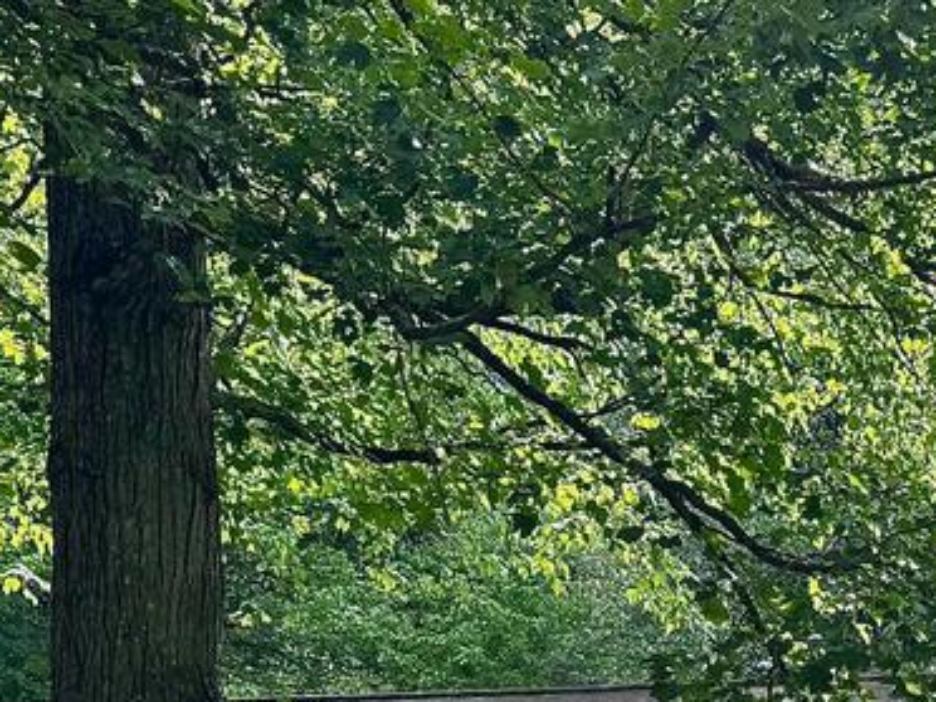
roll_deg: -0.1
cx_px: 931
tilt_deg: +4.4
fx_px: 2515
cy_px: 1037
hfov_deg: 20.4
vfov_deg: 14.8
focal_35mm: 93
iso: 80
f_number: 1.78
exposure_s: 1/671
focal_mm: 6.76
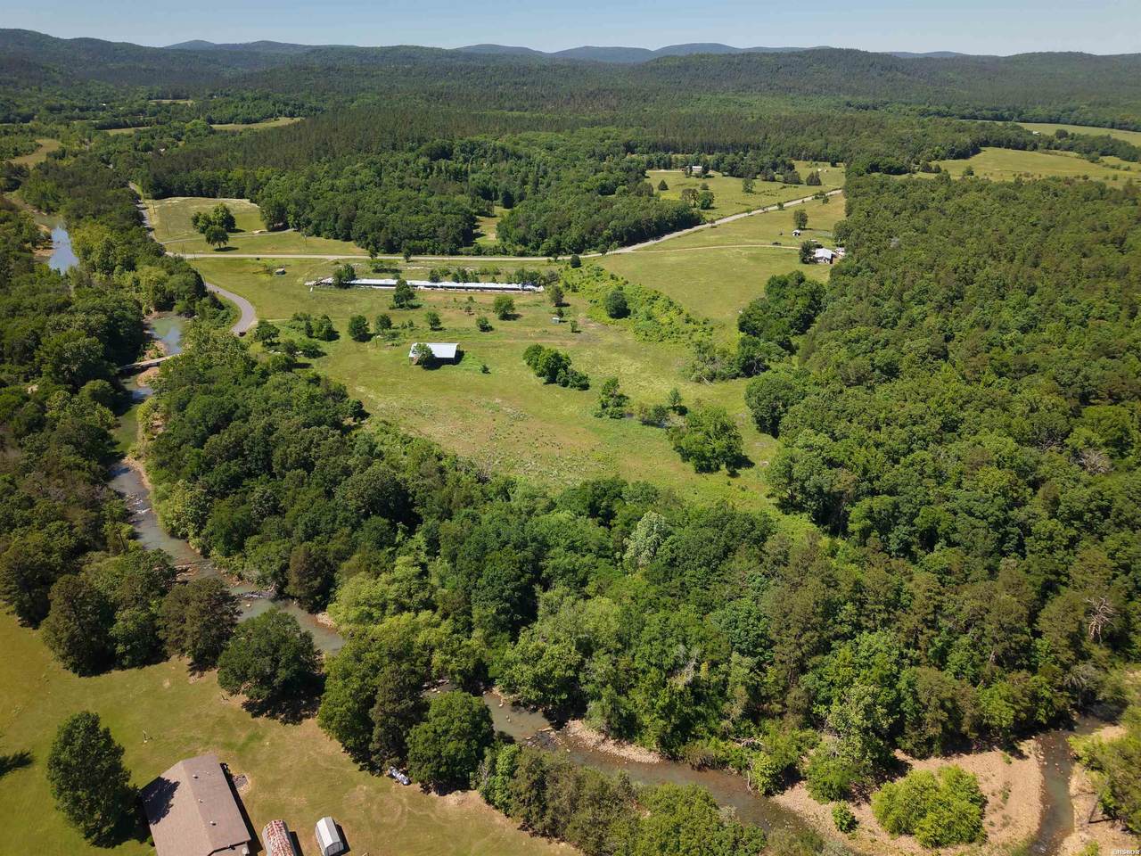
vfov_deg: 56.8
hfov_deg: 71.6
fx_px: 791
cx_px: 570
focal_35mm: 24
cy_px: 428
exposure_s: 1/15
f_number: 1.8
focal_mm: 8.67
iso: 130
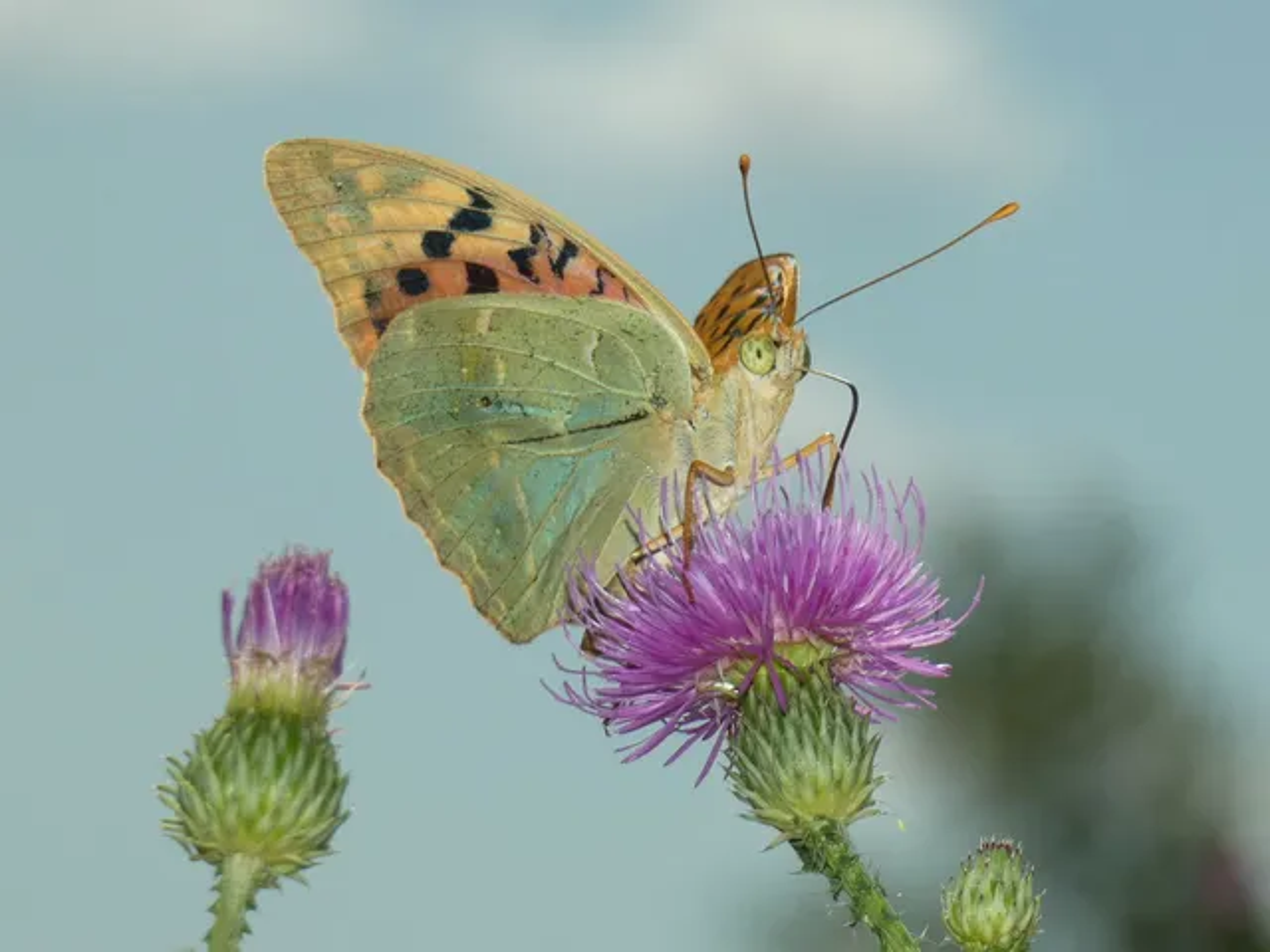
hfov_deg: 7.7
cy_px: 476
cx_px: 635
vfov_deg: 5.8
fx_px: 9466
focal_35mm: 258
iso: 80
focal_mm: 46.2
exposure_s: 1/1000
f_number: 5.6
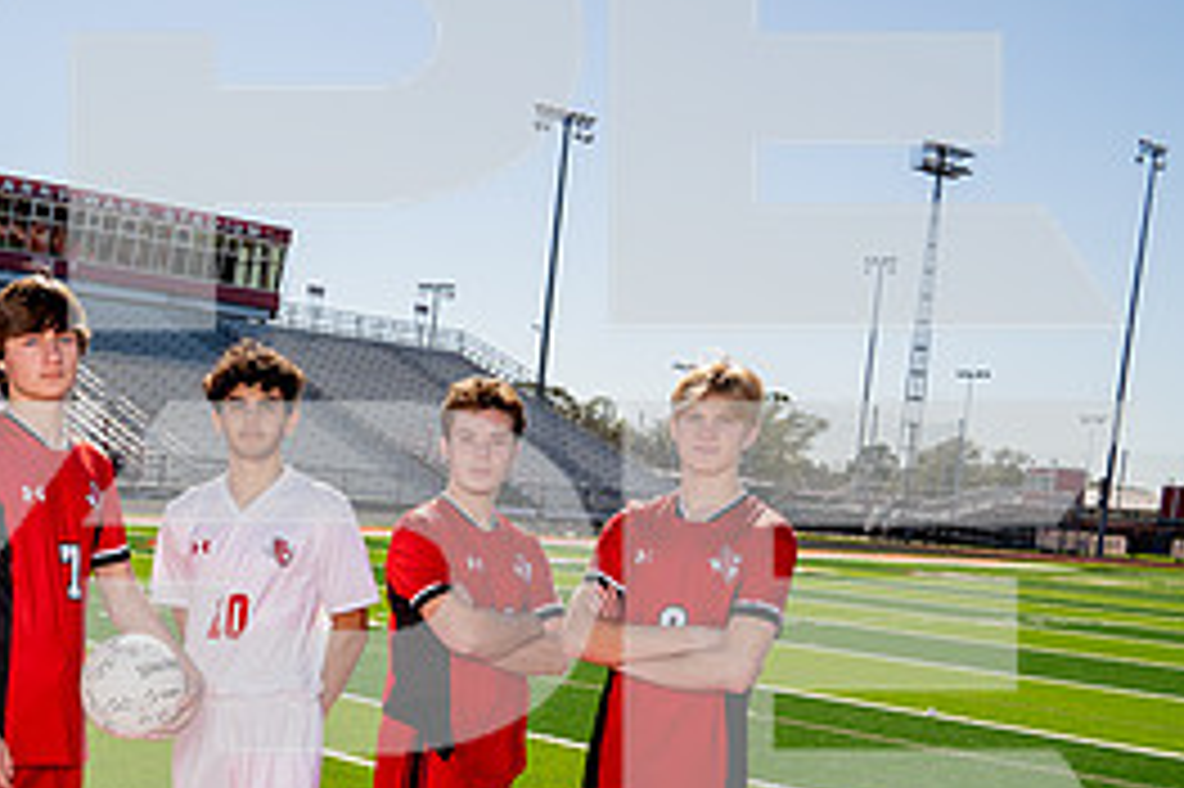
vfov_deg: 25.0
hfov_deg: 34.2
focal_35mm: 53
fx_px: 1742
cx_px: -5
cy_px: 642
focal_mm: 24
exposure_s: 1/250
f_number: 8
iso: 100
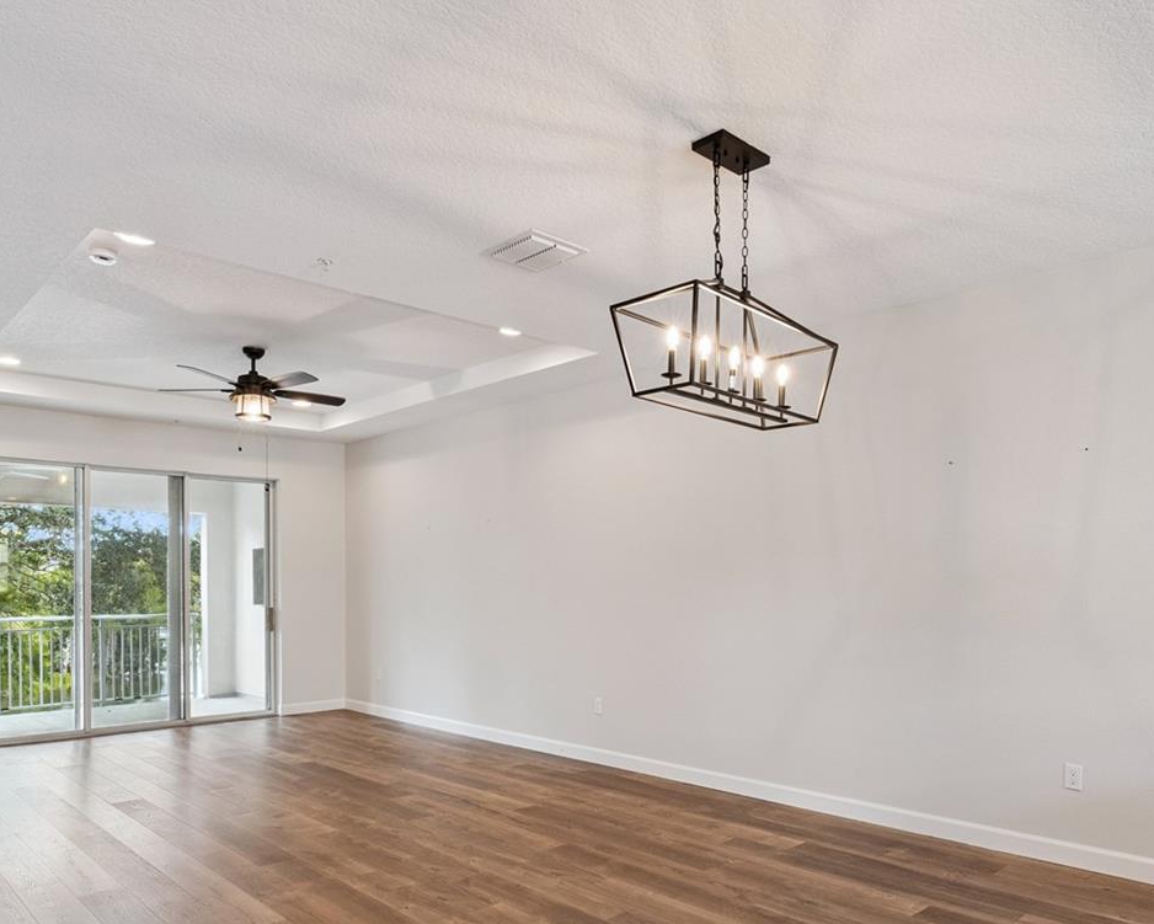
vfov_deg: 56.5
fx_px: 847
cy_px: 577
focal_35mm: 25
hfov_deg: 68.4
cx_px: 528
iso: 800
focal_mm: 15.5
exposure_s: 1/30
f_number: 11
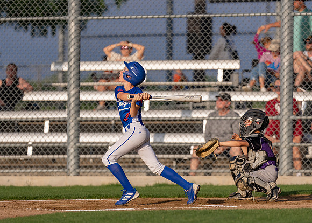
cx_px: 176
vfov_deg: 4.8
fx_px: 2630
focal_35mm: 297
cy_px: 152
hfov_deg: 6.8
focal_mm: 200
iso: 250
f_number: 2.8
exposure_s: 1/5000
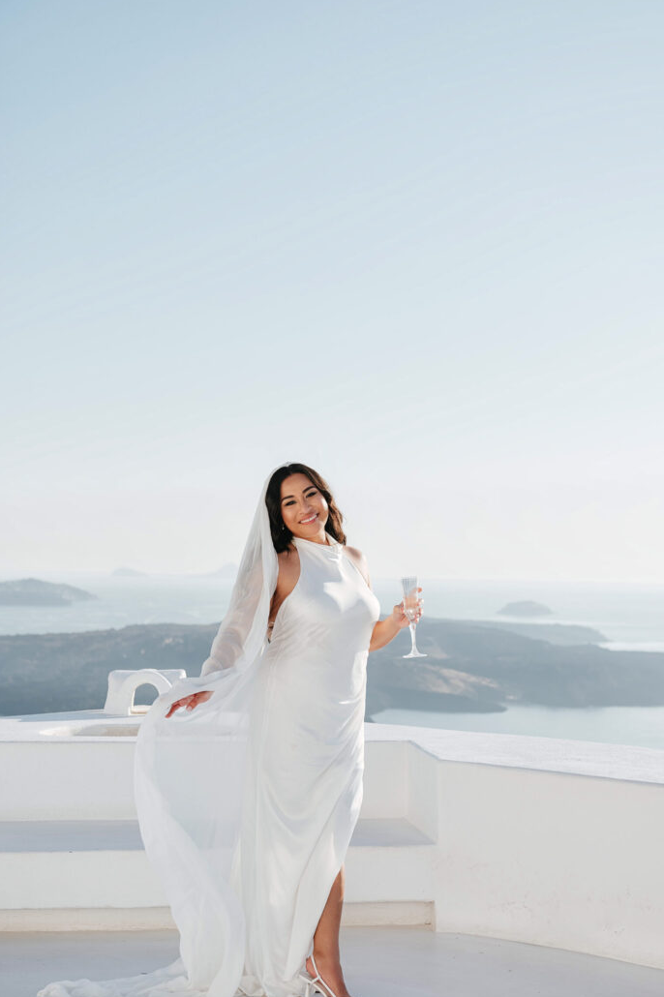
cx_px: 354
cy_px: 537
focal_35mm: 56
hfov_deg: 24.2
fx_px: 1550
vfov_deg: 35.6
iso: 100
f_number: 4
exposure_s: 1/2000
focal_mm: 50
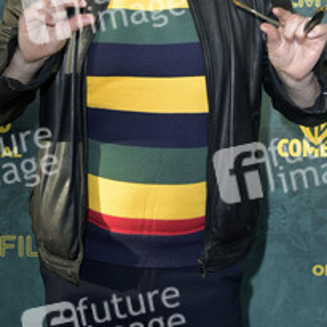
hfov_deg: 19.1
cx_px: 150
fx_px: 973
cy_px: 86
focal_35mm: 91
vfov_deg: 19.0
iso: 250
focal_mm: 55
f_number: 5.6
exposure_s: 1/250
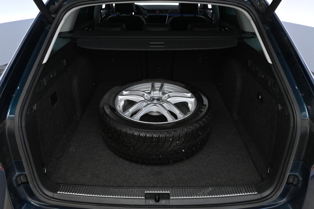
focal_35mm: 26
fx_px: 229
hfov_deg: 68.9
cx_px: 157
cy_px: 104
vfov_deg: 49.1
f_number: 5.6
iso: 6400
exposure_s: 1/125
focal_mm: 17.5
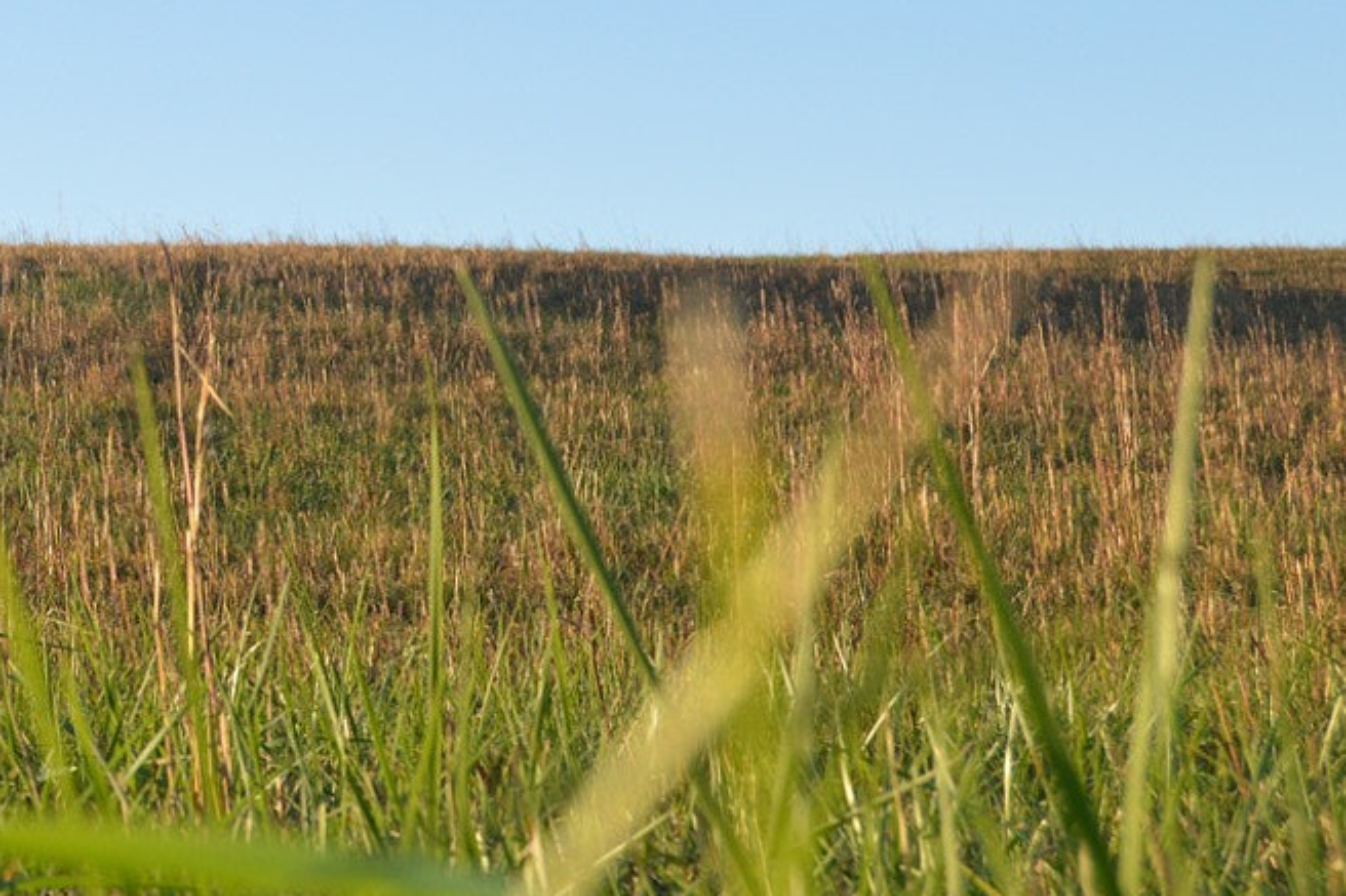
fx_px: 4373
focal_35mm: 117
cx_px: -222
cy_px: 51
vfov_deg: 11.6
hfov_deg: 16.8
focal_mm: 32
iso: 400
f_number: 9
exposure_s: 1/320
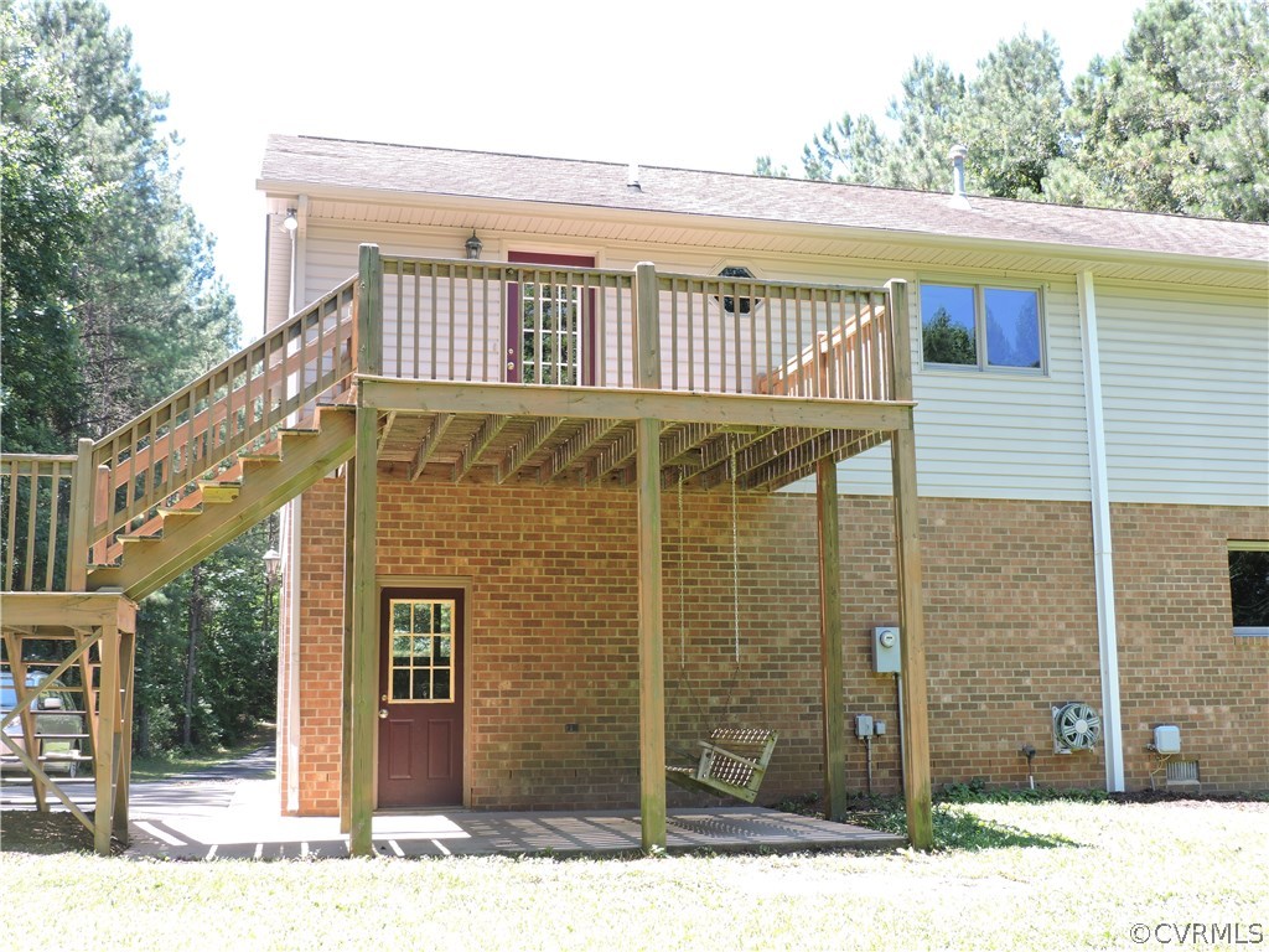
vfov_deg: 36.0
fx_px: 1466
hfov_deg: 46.8
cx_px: 634
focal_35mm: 40
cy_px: 476
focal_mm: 7.1
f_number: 3.3
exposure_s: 1/100
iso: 100
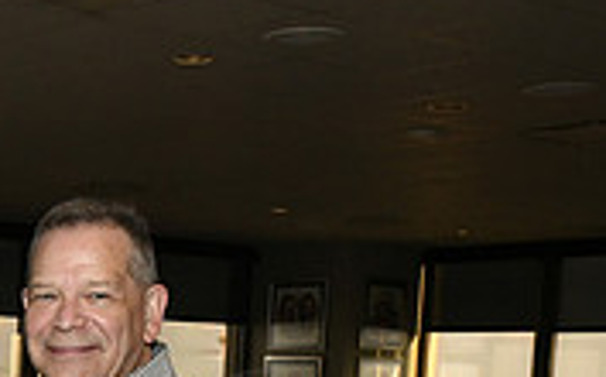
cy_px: 591
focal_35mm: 97
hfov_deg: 19.3
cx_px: -243
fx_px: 1599
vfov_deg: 12.6
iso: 6400
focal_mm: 29
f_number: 11
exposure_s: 1/60
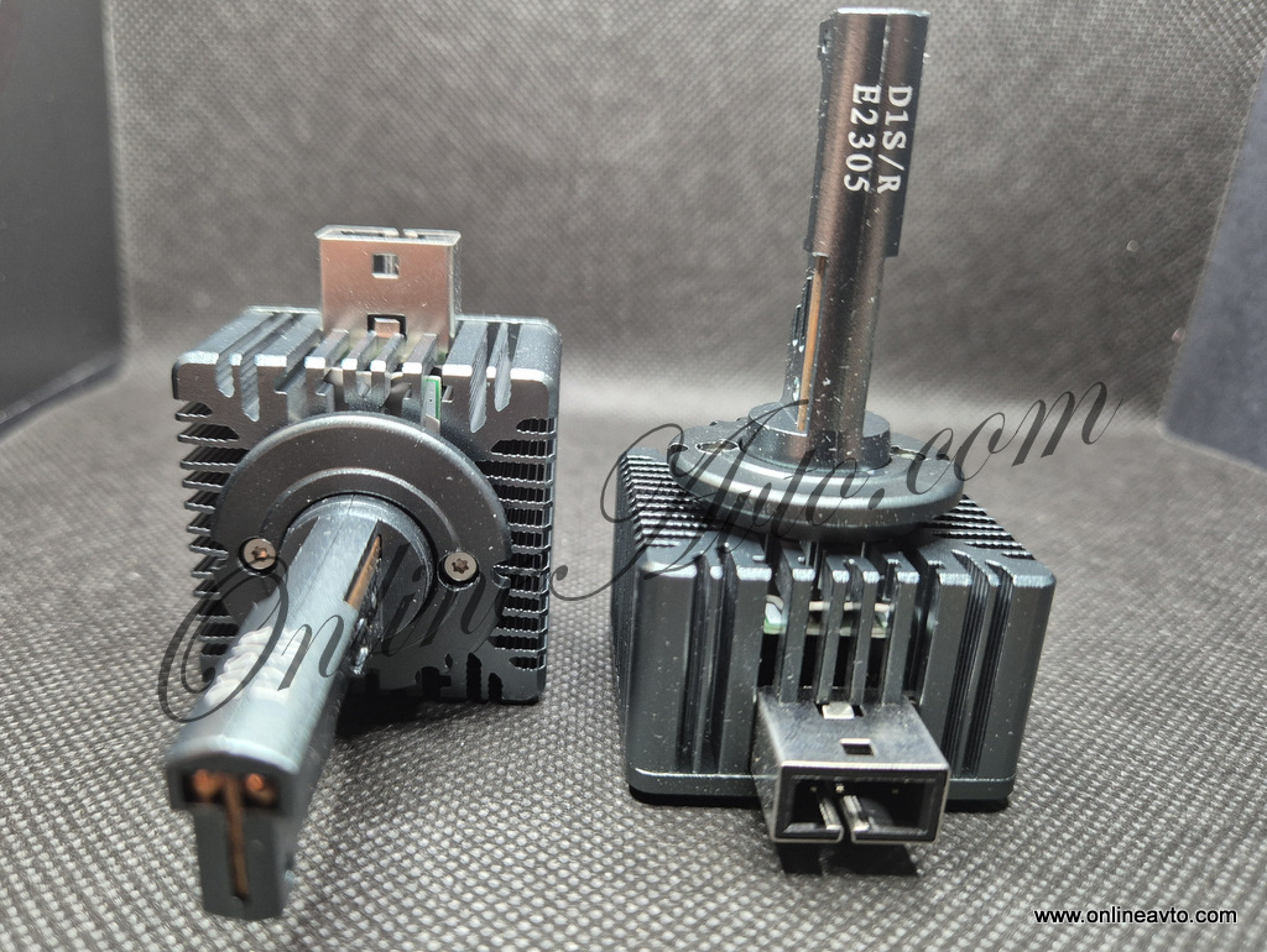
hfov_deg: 73.9
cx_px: 634
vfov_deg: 59.0
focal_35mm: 23
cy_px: 476
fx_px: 843
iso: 320
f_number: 1.8
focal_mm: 5.4
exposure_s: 1/100
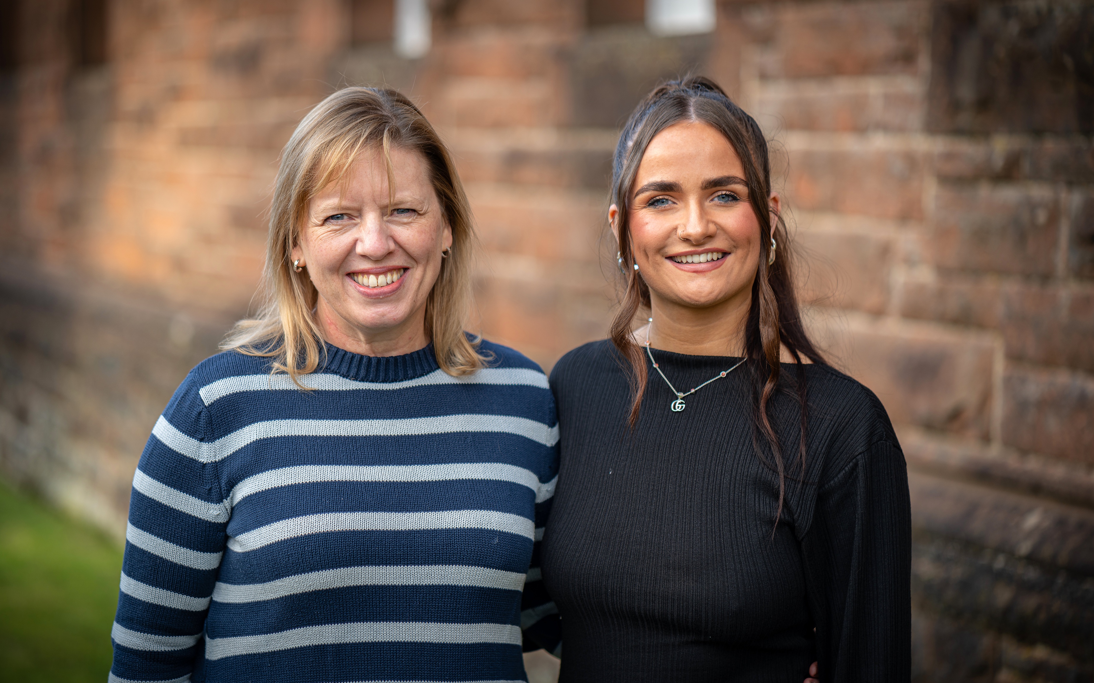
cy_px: 352
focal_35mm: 89
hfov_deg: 23.3
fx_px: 2653
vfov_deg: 14.7
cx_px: 536
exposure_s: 1/250
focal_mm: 85
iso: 100
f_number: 1.8
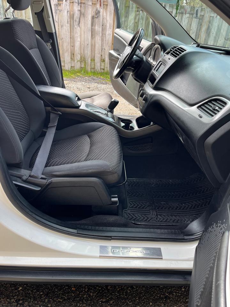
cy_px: 154
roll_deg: -5.2
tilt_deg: -32.9
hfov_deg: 53.1
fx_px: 230
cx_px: 115
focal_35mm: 26
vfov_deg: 67.3
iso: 40
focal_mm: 5.1
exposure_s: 1/276
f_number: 1.6
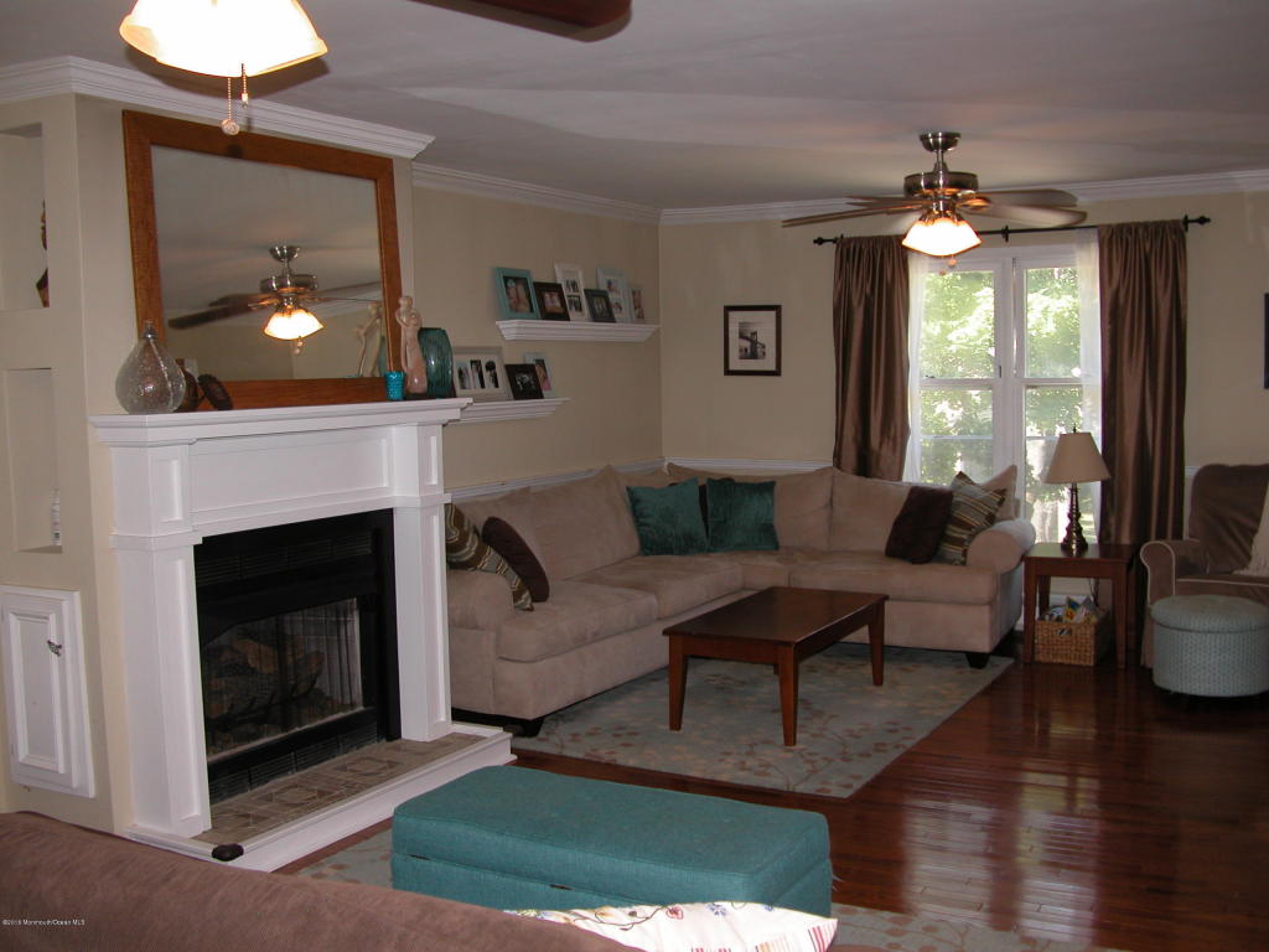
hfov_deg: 52.6
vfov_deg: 40.7
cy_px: 476
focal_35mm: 35
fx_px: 1283
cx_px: 634
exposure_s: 1/60
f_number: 2.8
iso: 100
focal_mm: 8.9
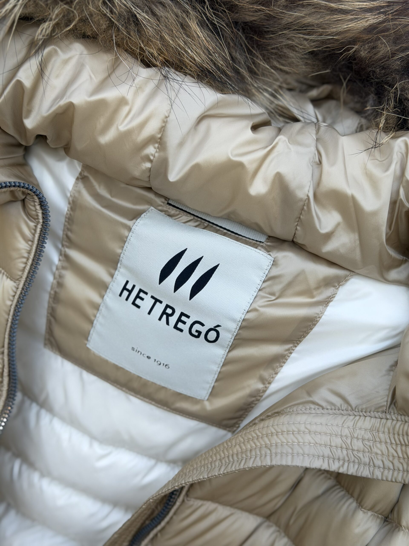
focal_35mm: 48
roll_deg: -25.4
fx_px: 756
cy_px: 273
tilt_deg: -18.3
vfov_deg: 39.7
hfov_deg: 30.3
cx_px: 204
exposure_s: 1/466
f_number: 1.78
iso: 64
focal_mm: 6.76
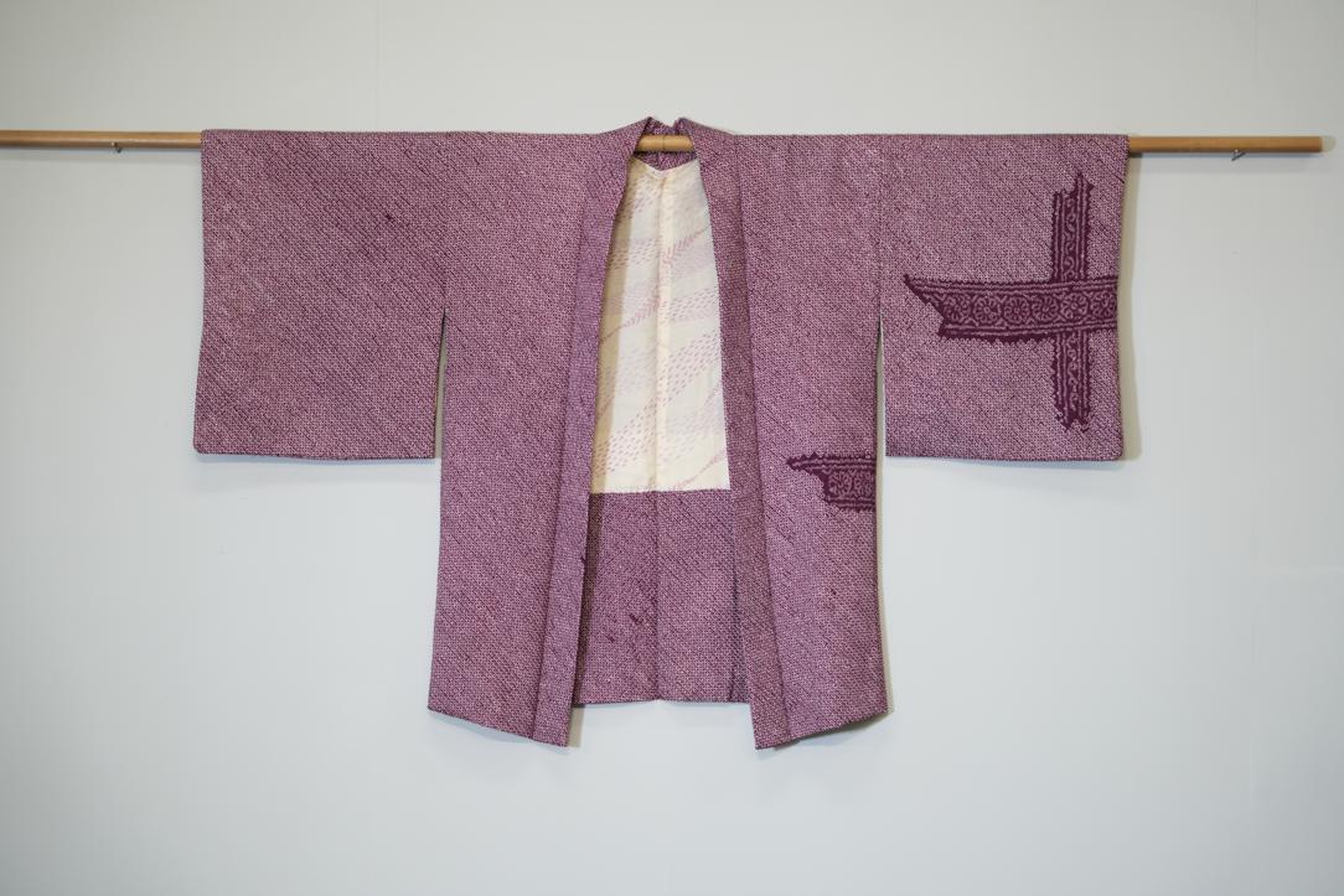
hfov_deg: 27.0
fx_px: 2800
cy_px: 448
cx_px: 672
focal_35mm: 75
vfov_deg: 18.2
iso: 640
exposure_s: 1/80
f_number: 4
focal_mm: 75
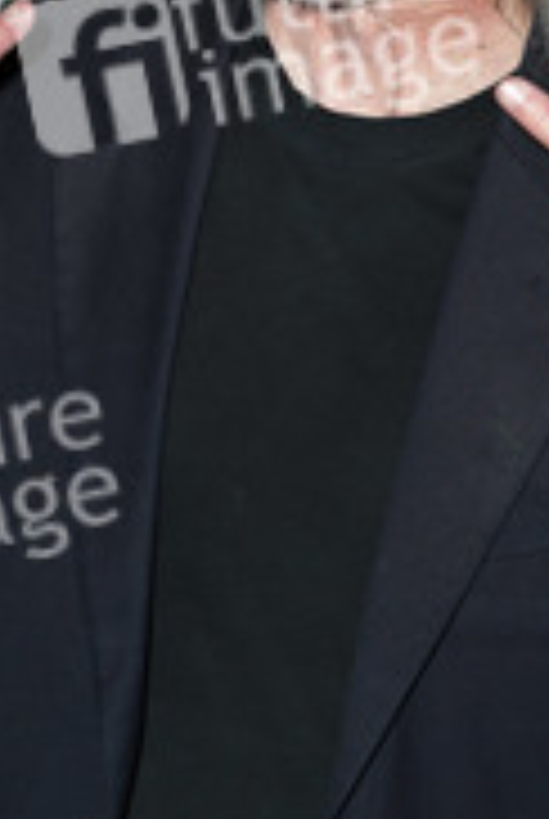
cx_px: 380
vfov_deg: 15.0
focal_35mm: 136
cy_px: 274
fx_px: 3099
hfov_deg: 10.1
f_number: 4
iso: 400
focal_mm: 62
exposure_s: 1/320
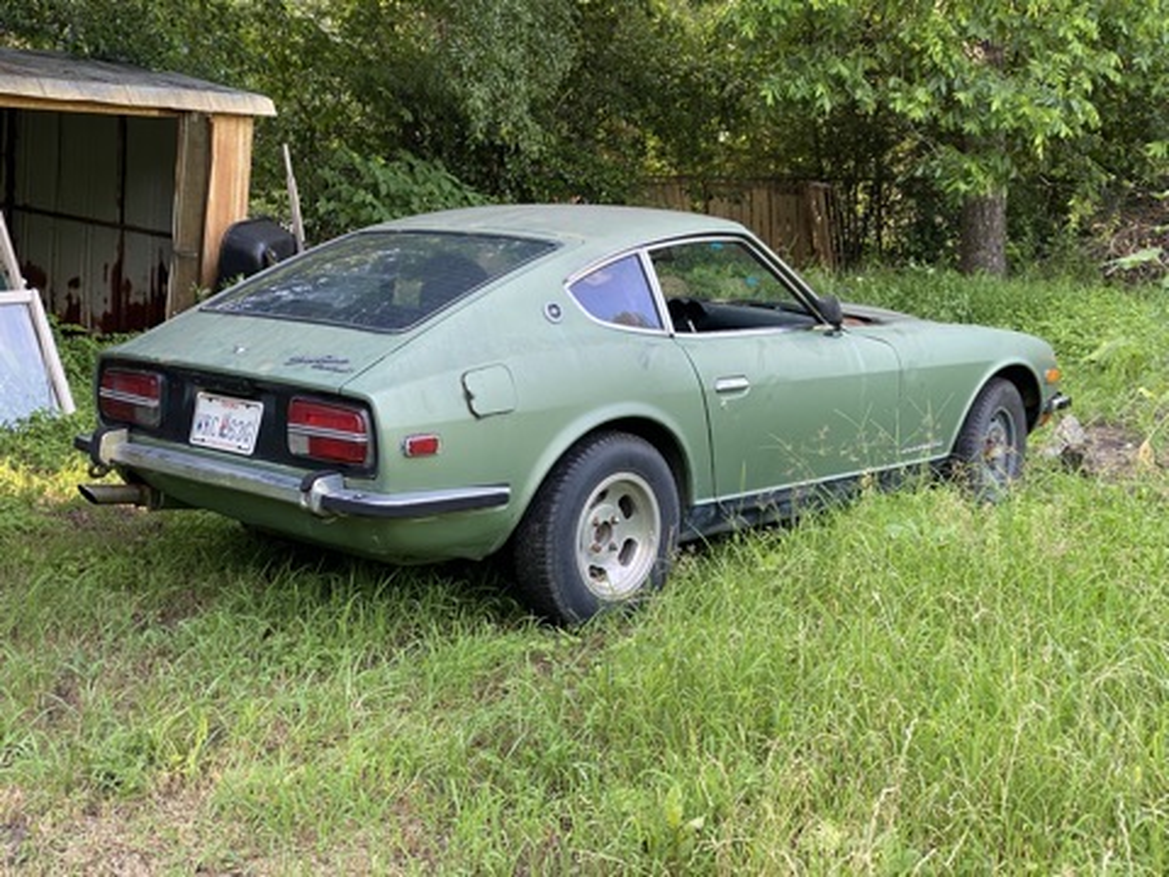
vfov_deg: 28.0
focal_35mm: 52
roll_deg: -1.1
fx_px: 1756
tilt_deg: -9.0
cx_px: 584
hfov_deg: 36.8
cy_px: 438
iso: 50
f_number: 2
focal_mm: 6
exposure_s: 1/121
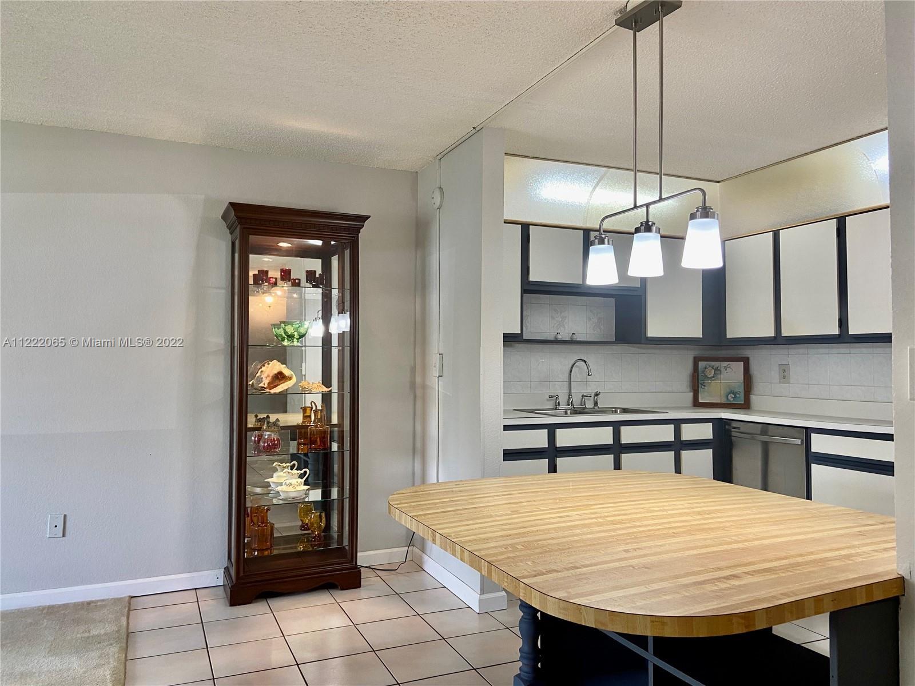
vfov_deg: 53.1
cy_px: 343
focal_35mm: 26
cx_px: 458
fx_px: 687
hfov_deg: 67.3
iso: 80
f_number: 1.8
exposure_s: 1/60
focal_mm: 4.25
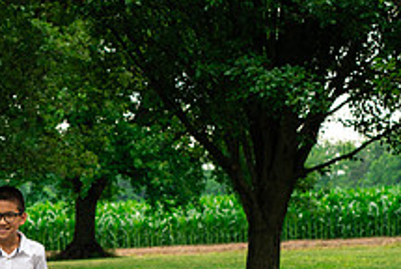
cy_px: 223
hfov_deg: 8.4
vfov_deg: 5.7
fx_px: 2710
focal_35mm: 243
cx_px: -43
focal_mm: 85
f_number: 5
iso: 400
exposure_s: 1/320
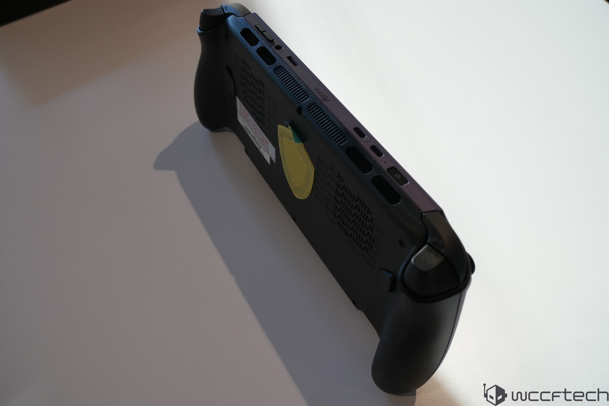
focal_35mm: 30
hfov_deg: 61.9
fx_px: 507
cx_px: 304
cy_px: 203
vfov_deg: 43.6
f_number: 5
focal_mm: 20
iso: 320
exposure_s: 1/80
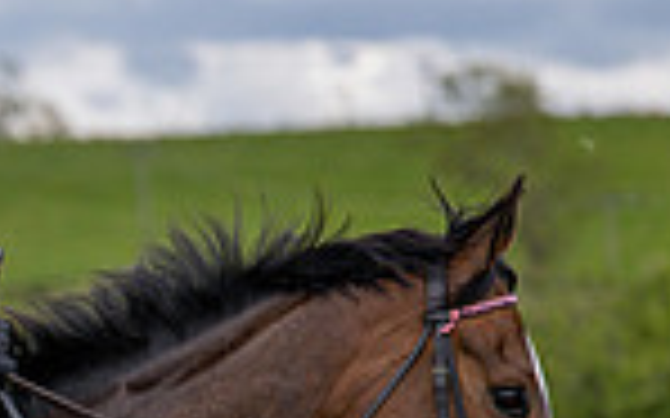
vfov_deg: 3.0
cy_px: 845
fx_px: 7995
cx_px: -503
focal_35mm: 438
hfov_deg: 4.7
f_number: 2.8
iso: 200
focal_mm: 95
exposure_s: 1/2000
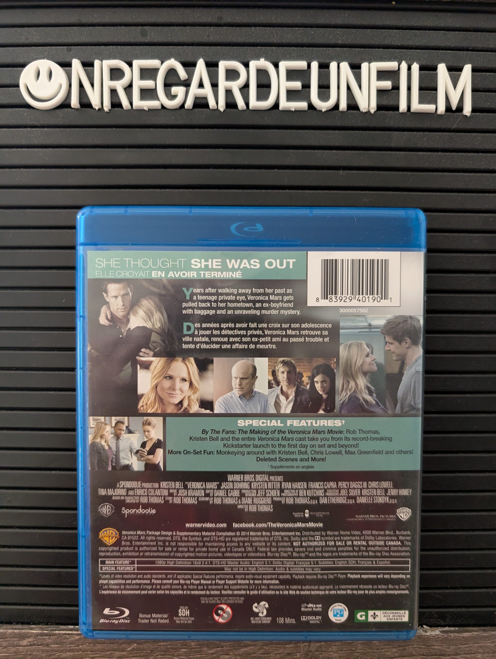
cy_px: 330
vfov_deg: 71.5
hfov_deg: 56.9
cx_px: 248
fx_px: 457
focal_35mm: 24
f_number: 1.68
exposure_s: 1/252
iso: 1655
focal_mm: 6.9
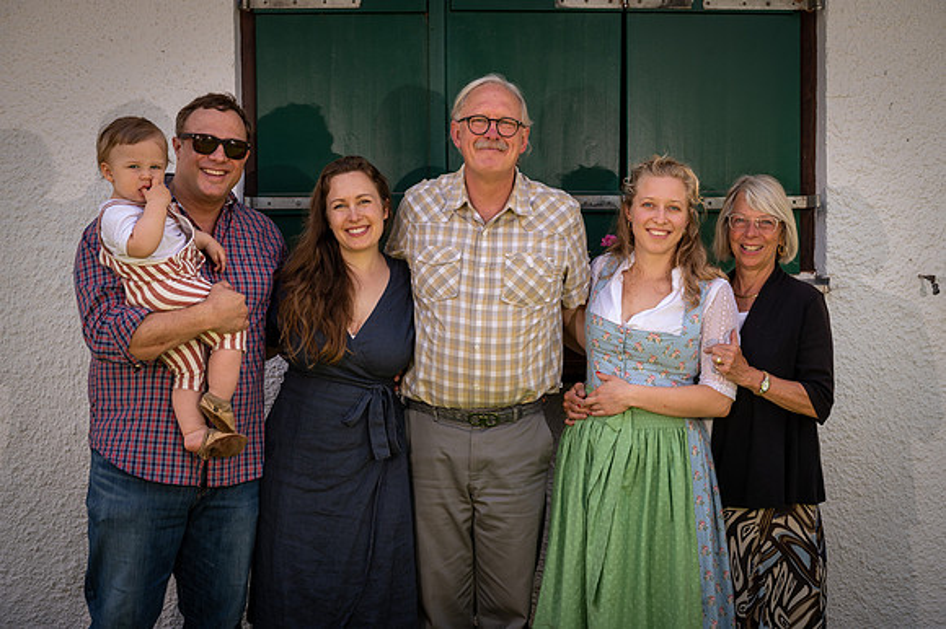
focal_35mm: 52
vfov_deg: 26.0
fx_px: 1366
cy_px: 314
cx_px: 473
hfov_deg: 38.2
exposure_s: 1/200
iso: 250
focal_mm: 52
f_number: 8
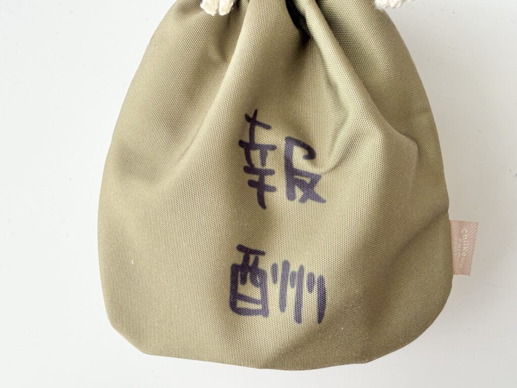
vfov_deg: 56.8
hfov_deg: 71.6
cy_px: 194
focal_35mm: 24
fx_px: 358
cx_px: 258
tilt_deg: -82.1
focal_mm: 2.22
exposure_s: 1/121
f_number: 2.2
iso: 125
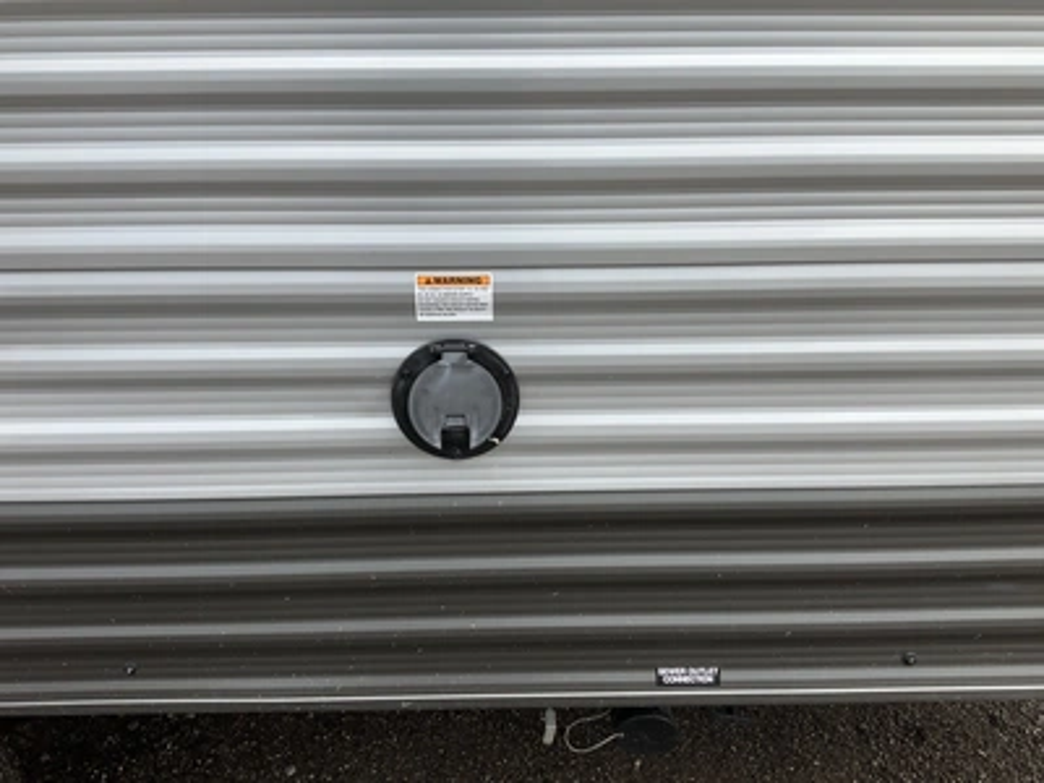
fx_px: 875
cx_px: 522
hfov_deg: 61.7
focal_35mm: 29
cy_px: 392
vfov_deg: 48.2
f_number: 1.8
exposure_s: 1/367
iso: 25
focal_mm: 3
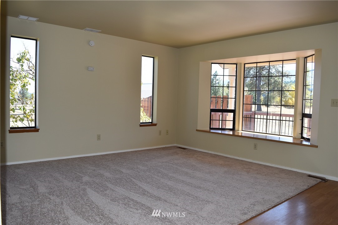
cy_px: 112
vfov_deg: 48.0
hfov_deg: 67.4
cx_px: 169
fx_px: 254
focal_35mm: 27
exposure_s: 1/125
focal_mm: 18
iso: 140
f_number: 5.6
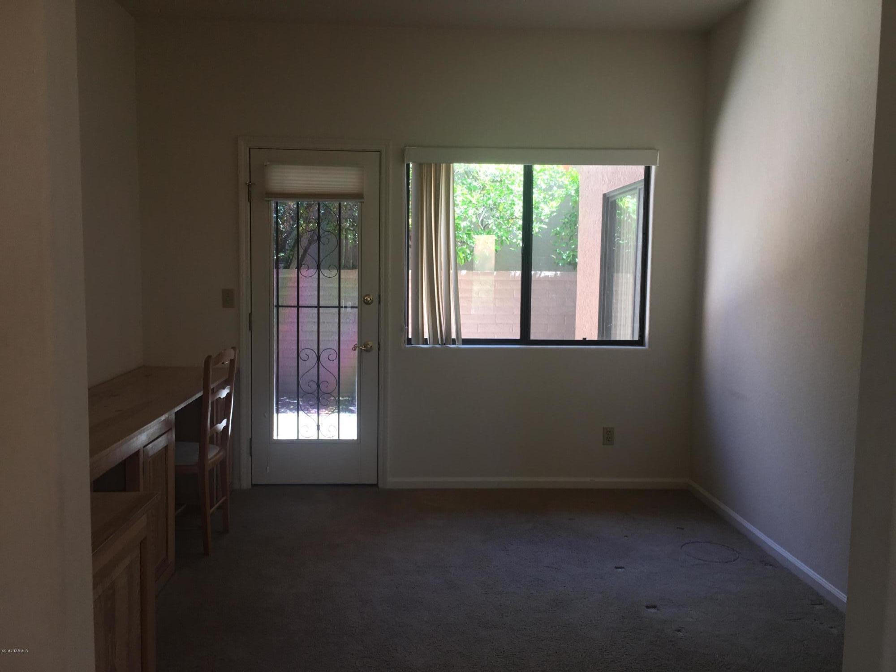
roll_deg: -1.4
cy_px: 336
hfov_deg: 61.7
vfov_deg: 48.2
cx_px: 448
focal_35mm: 29
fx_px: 751
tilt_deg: -3.5
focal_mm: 4.15
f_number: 2.2
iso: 25
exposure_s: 1/44
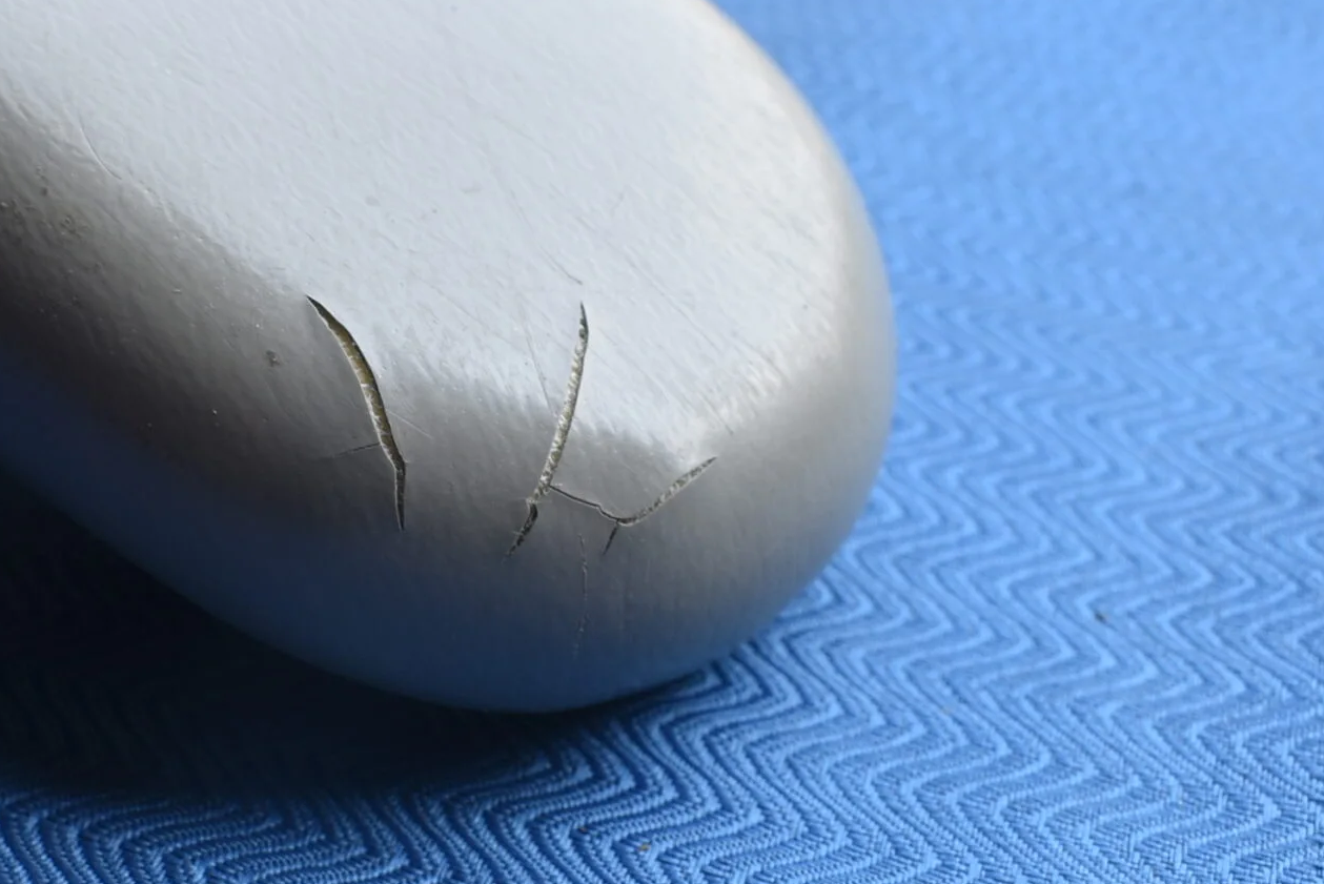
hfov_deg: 32.4
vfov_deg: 22.3
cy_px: 458
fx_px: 2245
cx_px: 390
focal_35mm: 61
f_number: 8
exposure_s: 1/60
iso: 125
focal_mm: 20
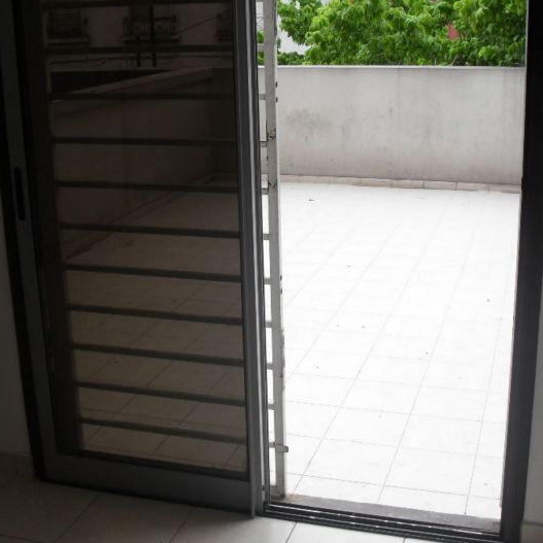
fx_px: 834
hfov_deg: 36.0
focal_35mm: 47
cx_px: 287
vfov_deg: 36.0
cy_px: 252
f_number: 3.2
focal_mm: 6.3
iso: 100
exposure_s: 1/350
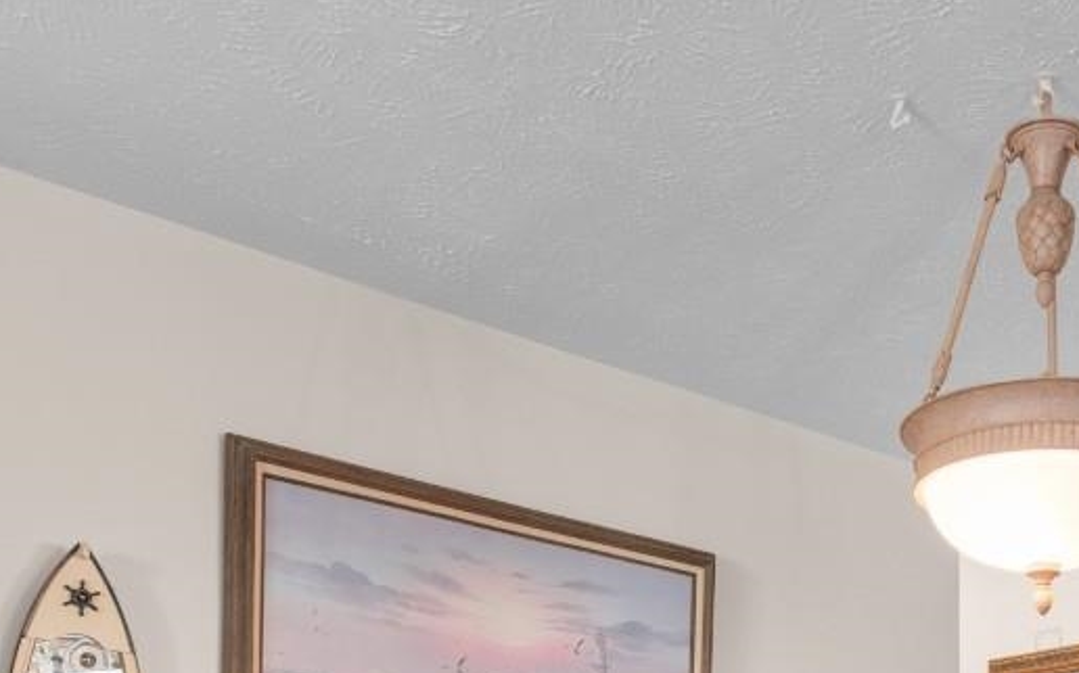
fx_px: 1411
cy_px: 928
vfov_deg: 23.1
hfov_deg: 40.2
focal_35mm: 48
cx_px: 857
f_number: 4.5
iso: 100
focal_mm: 10
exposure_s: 1/2
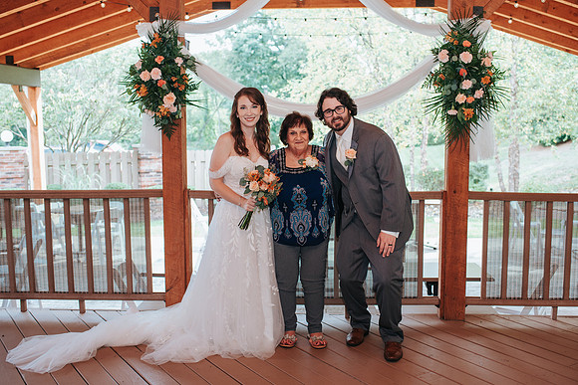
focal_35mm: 40
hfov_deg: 48.3
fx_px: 645
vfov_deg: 33.3
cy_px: 192
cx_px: 302
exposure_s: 1/200
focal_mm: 35
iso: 320
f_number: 3.2
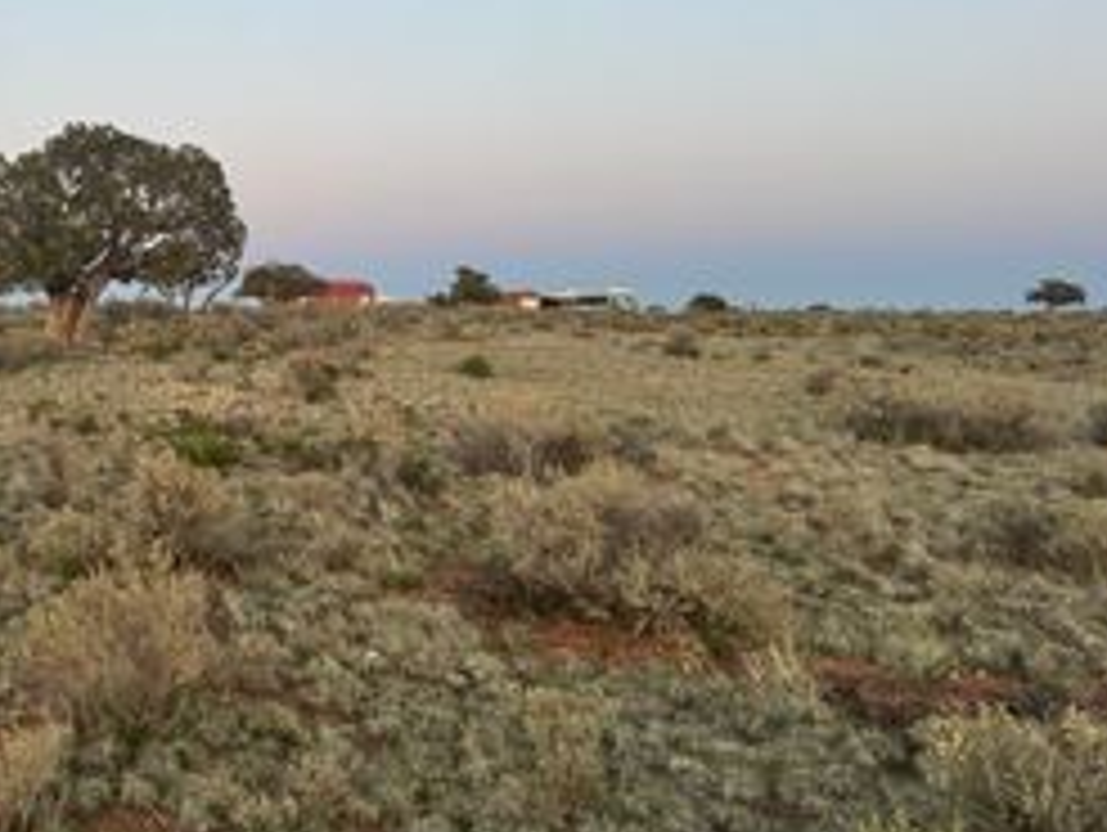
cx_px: 205
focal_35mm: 42
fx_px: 1344
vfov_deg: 34.2
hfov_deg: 42.5
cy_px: 304
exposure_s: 1/121
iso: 125
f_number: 1.78
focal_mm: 6.76
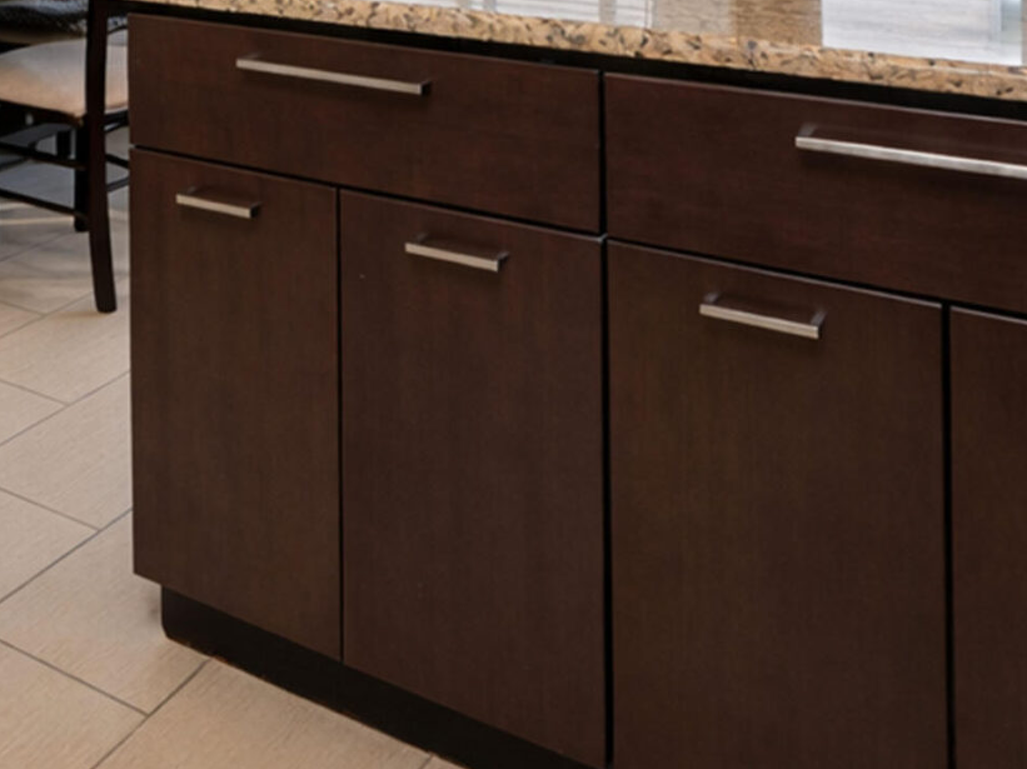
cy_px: -252
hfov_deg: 36.7
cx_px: 68
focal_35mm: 48
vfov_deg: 25.6
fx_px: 1423
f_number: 5.6
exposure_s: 1/60
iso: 64
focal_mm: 16
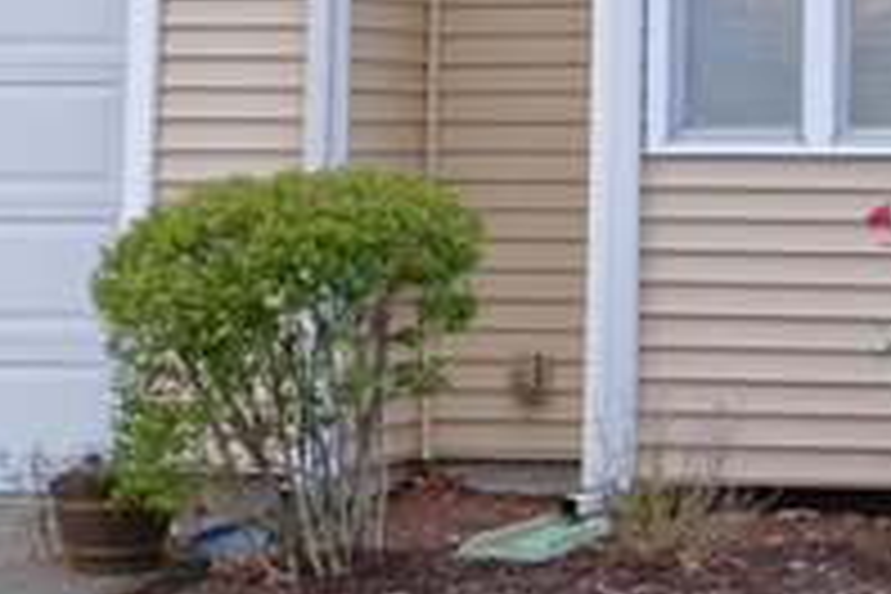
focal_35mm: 150
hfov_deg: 12.8
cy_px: -272
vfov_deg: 8.9
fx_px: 3712
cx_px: 1431
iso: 100
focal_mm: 19.1
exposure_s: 1/60
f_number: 4.5
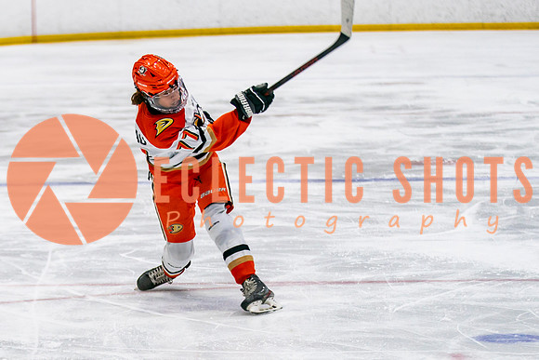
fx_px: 2795
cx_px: 107
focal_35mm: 187
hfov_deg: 11.0
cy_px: 249
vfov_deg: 7.4
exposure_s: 1/640
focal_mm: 88
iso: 640
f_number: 2.8
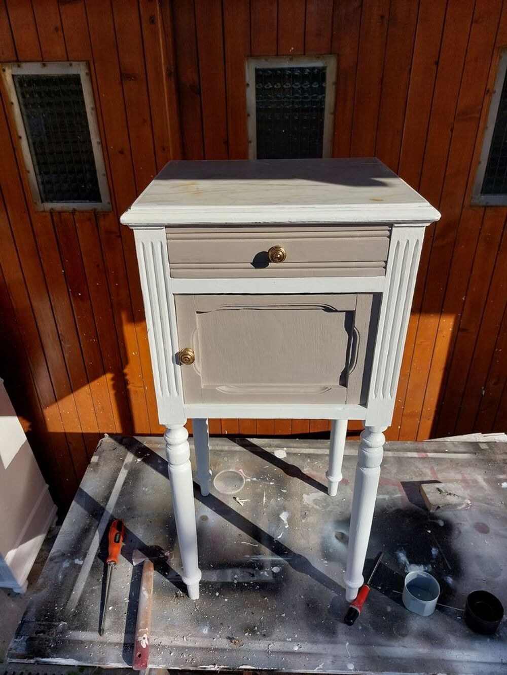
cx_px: 254
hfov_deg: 54.9
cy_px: 338
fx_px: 488
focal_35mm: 25
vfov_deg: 69.4
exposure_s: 1/1586
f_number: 1.8
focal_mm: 5.23
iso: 25
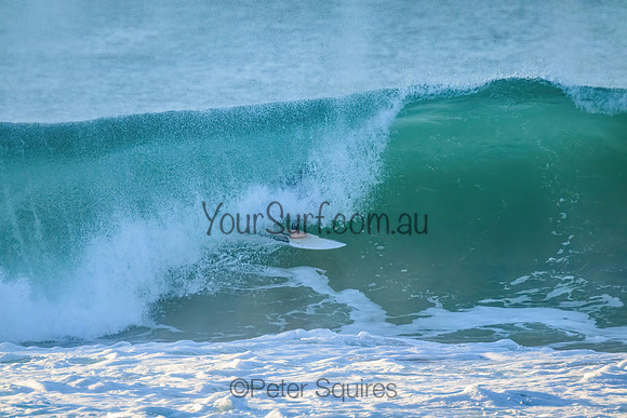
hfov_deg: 2.6
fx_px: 13936
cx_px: 314
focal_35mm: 800
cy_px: 209
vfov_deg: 1.7
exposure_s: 1/1600
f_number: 11
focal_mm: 800
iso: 4500
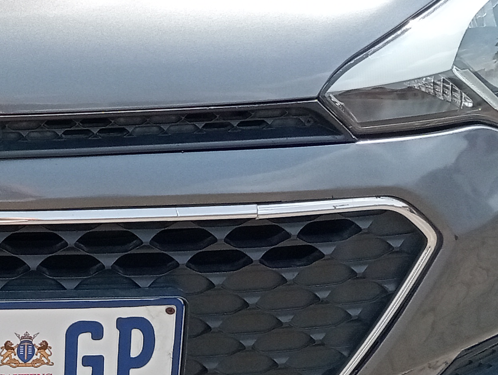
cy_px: 10
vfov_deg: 15.8
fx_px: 1325
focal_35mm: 92
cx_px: -120
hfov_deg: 19.8
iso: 101
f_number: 1.8
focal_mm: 3.98
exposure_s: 1/800
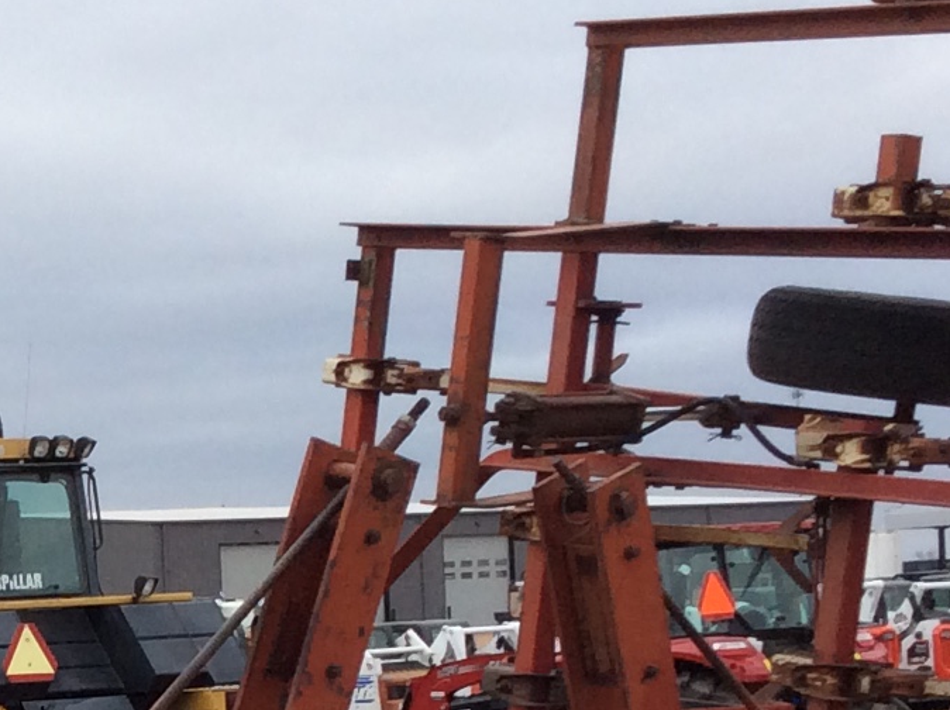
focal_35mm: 123
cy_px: 769
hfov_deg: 15.3
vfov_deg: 11.9
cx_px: -273
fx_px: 3372
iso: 32
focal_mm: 3.3
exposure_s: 1/566
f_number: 2.4
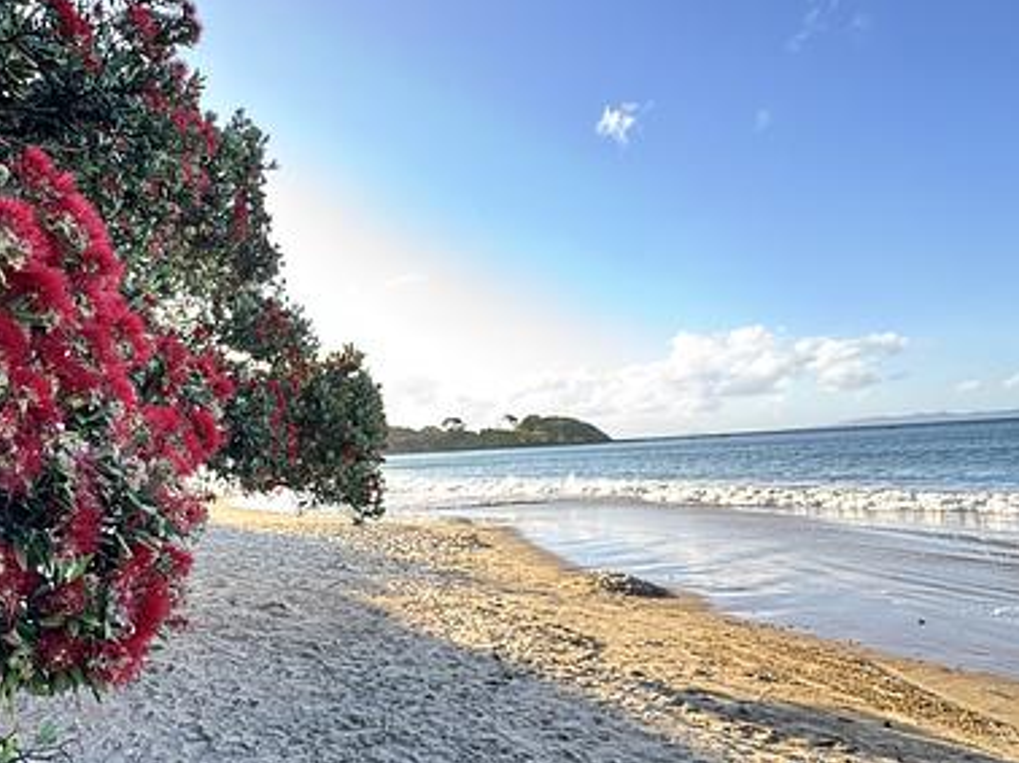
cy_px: 406
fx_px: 677
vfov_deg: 58.8
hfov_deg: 71.1
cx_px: 315
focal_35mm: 23
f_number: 2.2
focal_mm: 2.22
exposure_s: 1/99
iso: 50
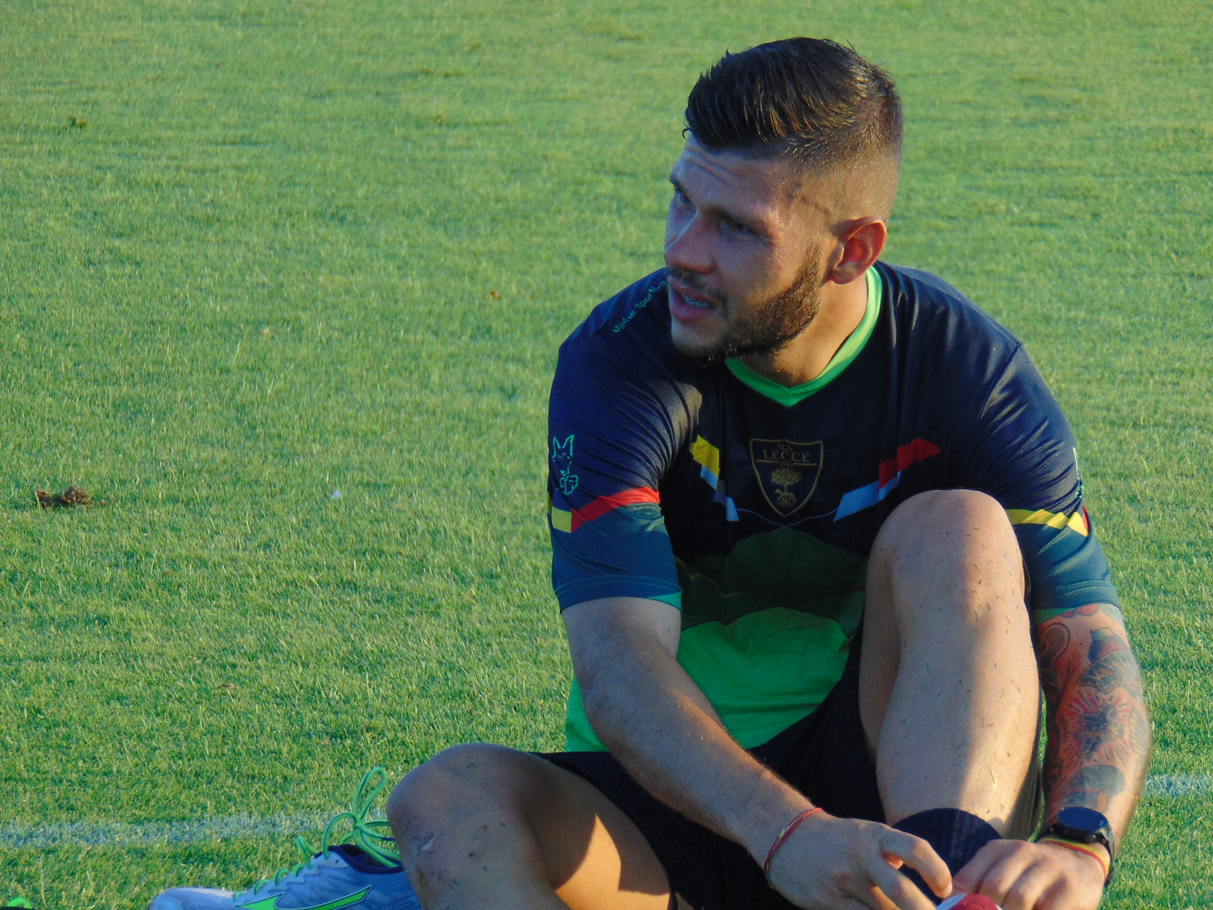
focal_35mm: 305
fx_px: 10689
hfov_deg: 6.5
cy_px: 459
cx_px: 717
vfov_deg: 4.9
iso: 100
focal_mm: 44.9
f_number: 4.1
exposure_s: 1/160
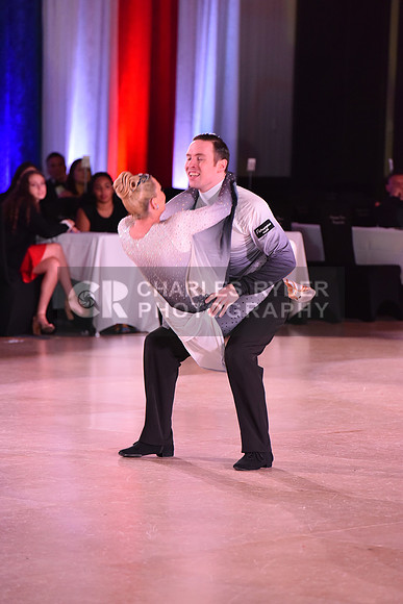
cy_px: 302
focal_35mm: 190
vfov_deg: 10.8
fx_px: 3188
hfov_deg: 7.2
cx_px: 202
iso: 2500
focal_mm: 190
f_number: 5
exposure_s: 1/320
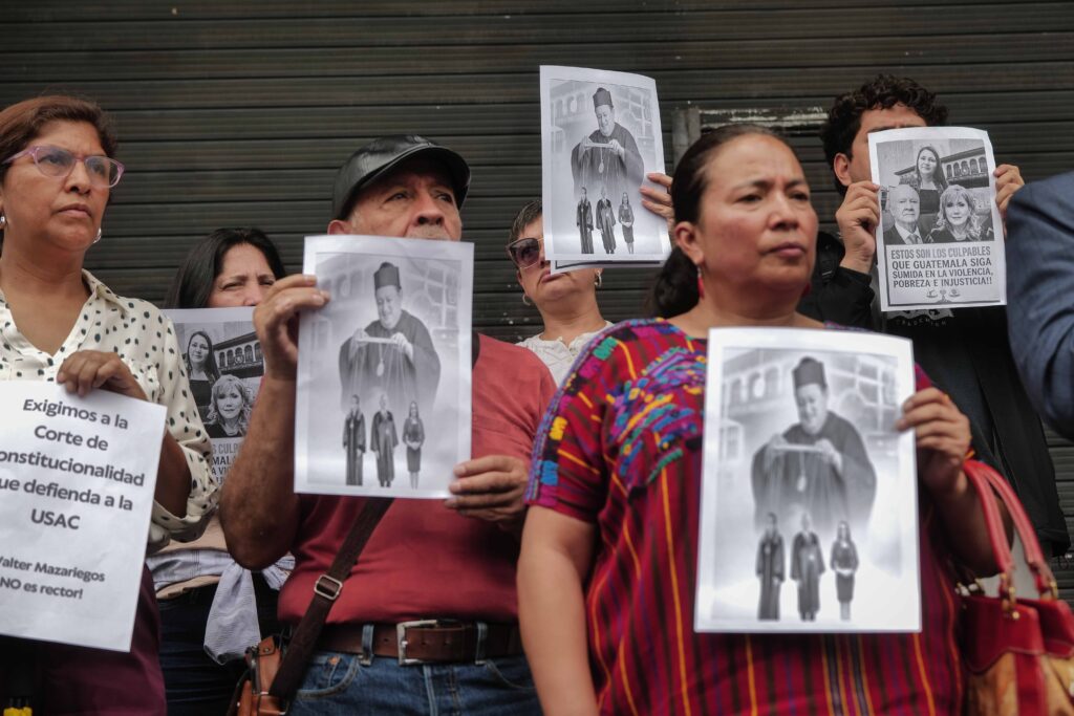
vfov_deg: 27.0
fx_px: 1492
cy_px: 358
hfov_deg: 39.6
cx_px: 537
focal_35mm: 50
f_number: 3.5
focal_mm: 50
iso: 50
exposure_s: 1/250
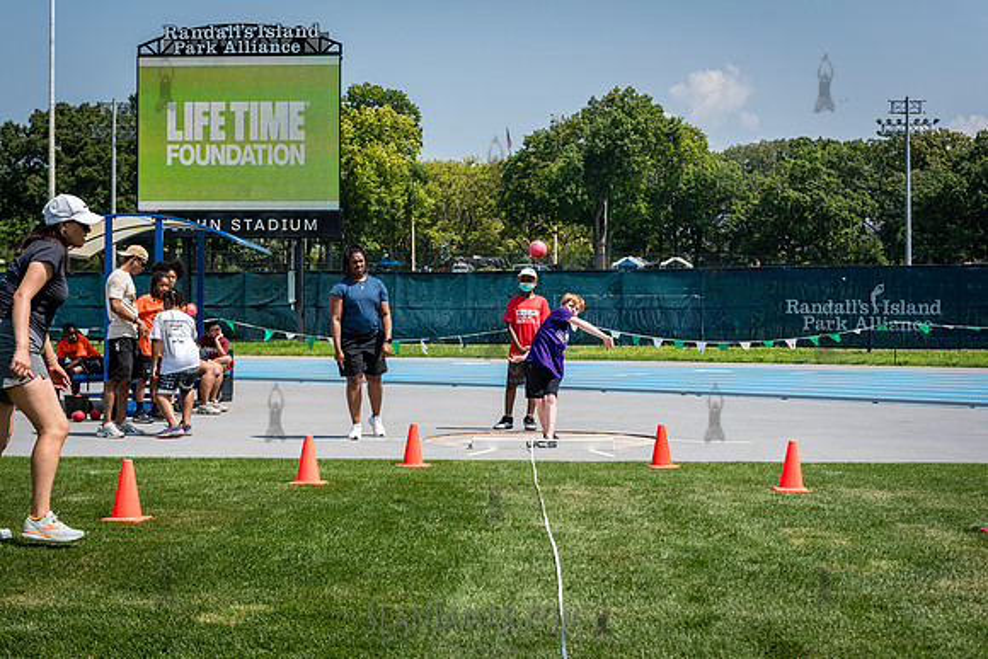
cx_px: 494
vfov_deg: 21.9
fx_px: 1702
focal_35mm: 62
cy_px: 330
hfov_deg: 32.4
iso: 400
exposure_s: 1/2000
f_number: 5.6
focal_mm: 62
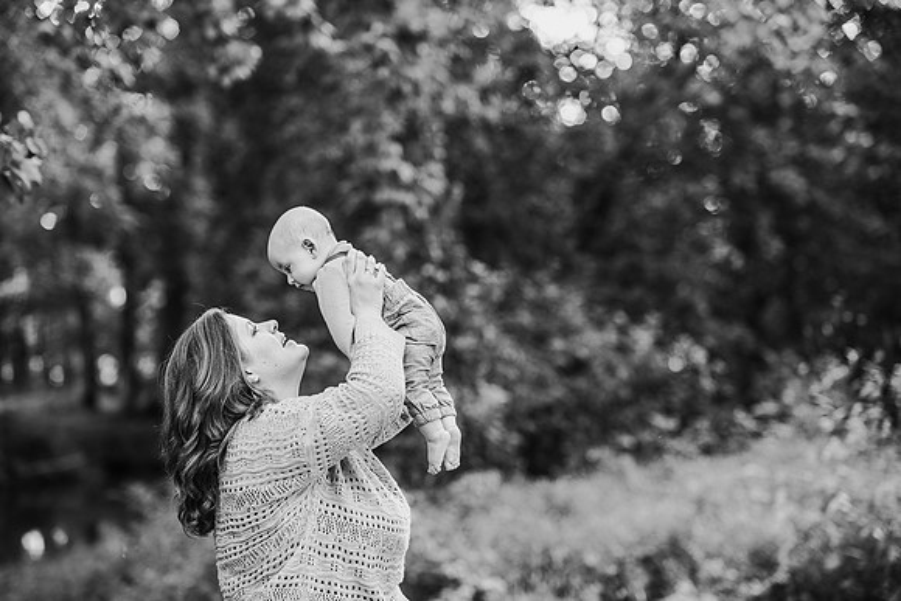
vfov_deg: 16.1
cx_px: 450
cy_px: 300
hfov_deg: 23.9
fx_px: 2128
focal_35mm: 85
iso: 200
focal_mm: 85
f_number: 2.2
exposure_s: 1/200
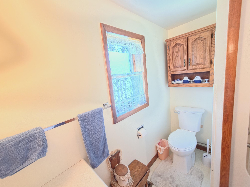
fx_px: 94
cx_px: 125
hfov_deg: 106.2
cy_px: 94
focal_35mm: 13
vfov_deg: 89.9
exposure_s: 1/12.5
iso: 320
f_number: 2.2
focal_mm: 2.2
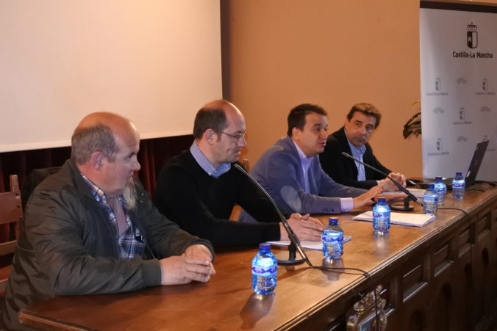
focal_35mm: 44
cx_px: 248
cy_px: 166
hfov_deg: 44.5
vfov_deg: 30.5
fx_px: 608
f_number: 4.5
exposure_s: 1/60
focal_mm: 16.5
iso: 2000
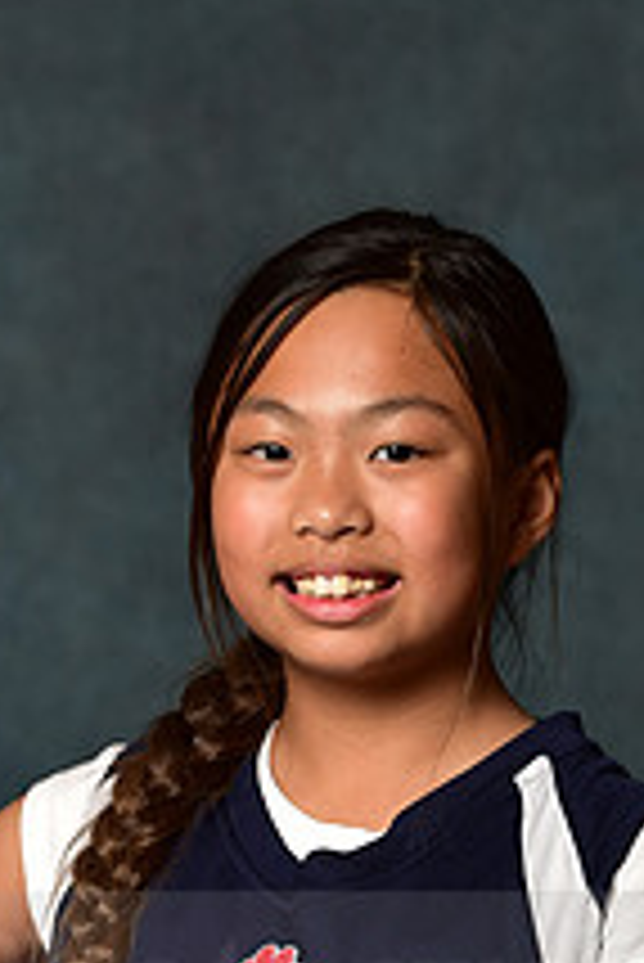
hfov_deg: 3.9
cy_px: 954
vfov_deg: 5.8
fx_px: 9429
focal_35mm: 352
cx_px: 263
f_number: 4.5
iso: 200
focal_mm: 130
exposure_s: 1/250
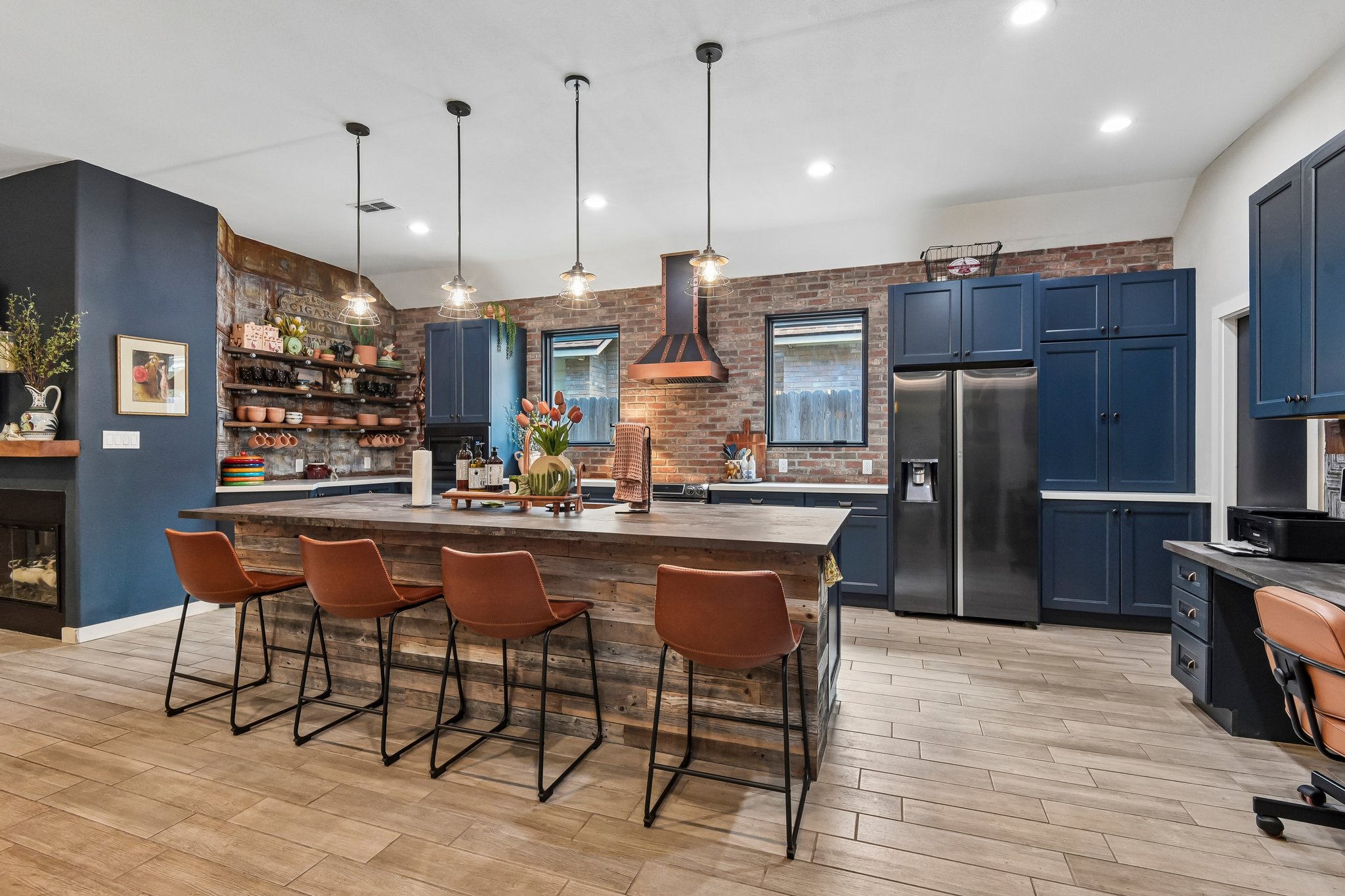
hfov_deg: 96.7
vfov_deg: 73.7
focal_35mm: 16
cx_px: 672
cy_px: 448
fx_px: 598
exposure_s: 1/15
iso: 2200
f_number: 8
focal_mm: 16
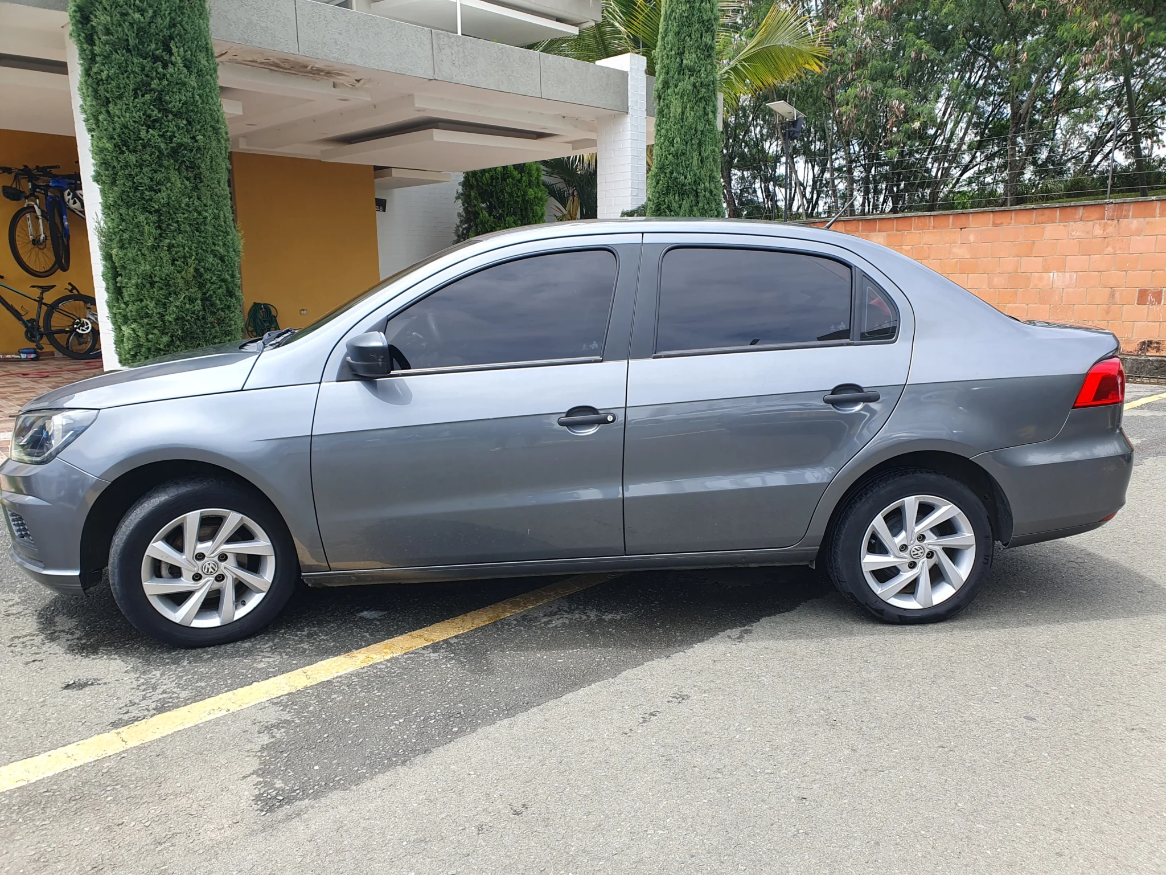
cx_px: 583
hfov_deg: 67.3
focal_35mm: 26
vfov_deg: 53.1
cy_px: 438
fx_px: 876
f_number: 2.4
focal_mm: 4.32
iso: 50
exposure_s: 1/566
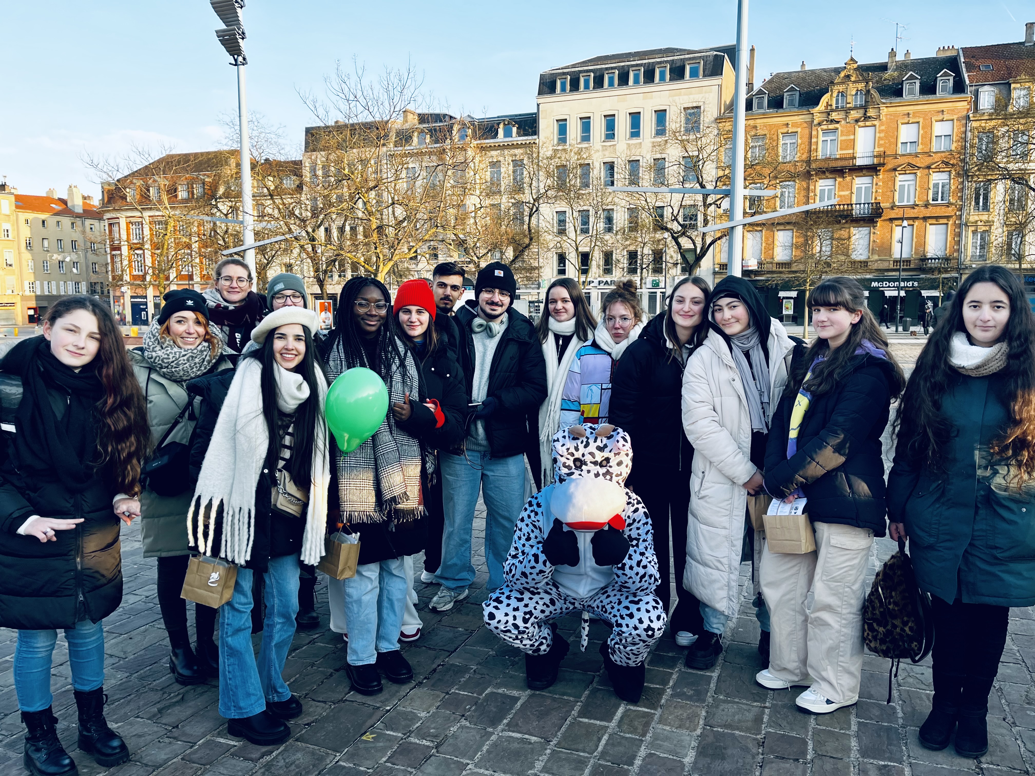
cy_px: 388
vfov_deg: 53.1
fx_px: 777
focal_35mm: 26
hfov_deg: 67.3
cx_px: 518
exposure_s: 1/350
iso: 50
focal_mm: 5.1
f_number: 1.6
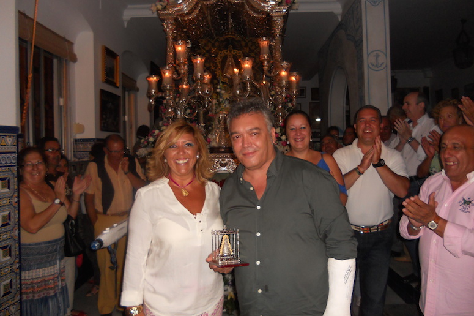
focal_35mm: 29
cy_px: 139
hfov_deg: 63.7
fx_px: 382
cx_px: 240
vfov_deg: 44.8
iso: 200
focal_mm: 4.9
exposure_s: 1/25
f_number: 3.2
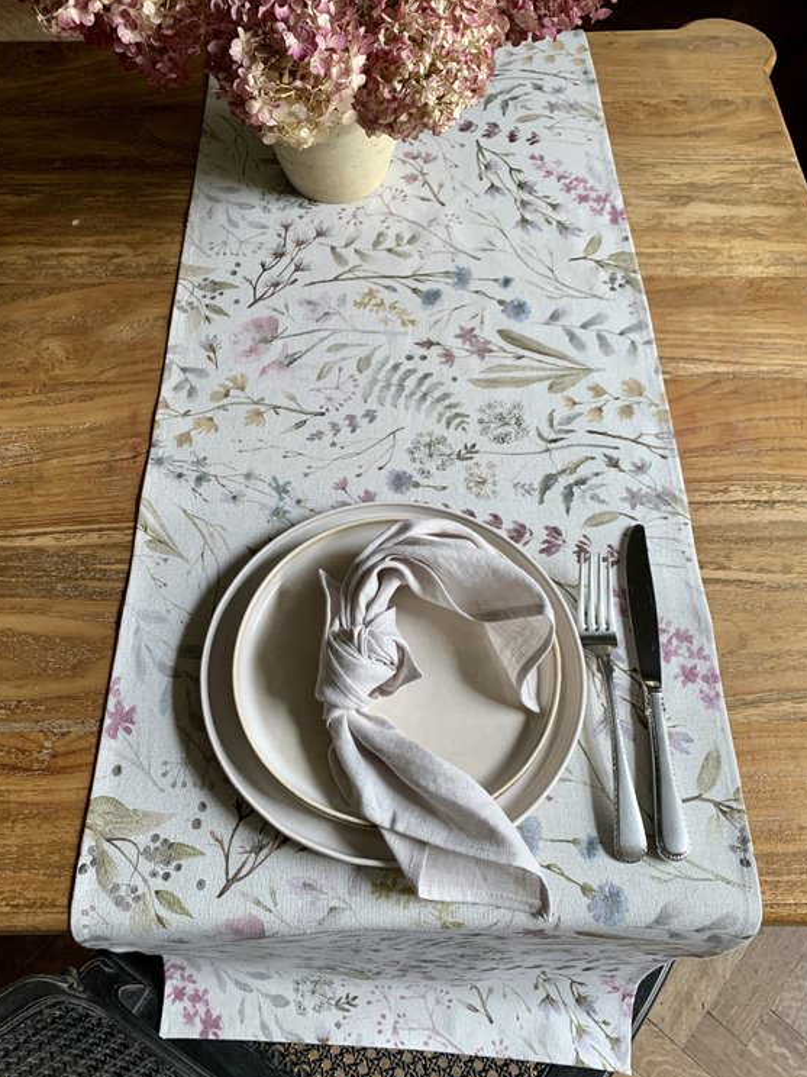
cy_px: 542
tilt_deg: -59.1
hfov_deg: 49.7
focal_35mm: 28
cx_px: 380
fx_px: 871
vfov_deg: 63.5
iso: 100
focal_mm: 4.25
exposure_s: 1/109
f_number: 1.8
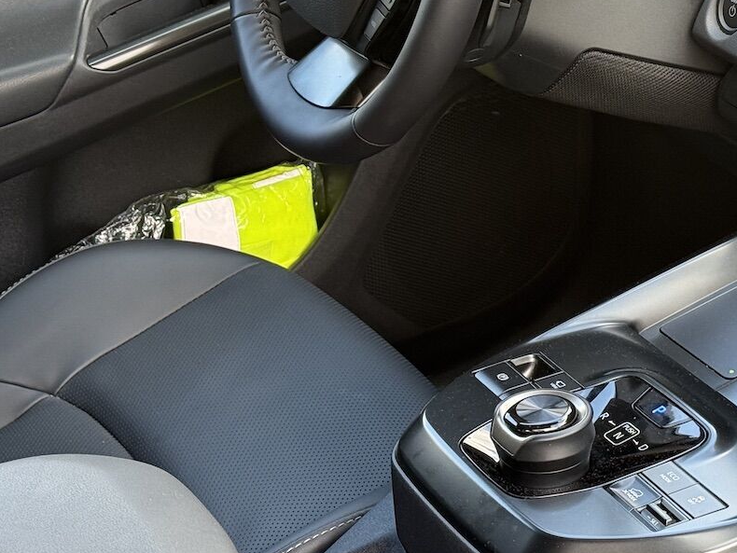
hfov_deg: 19.7
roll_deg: +1.0
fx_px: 2087
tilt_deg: -21.0
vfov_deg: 15.0
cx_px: 646
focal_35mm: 98
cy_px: 120
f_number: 1.78
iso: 80
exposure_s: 1/122
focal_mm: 6.76
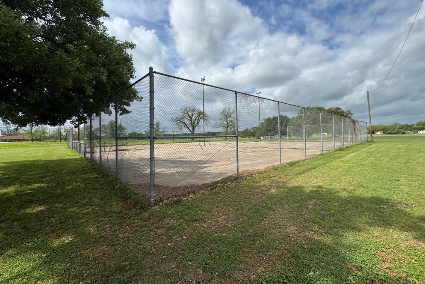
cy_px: 129
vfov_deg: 77.2
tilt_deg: +2.4
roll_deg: +1.3
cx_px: 213
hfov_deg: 100.4
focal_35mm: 15
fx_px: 177
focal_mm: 2.22
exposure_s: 1/3390
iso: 50
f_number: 2.2
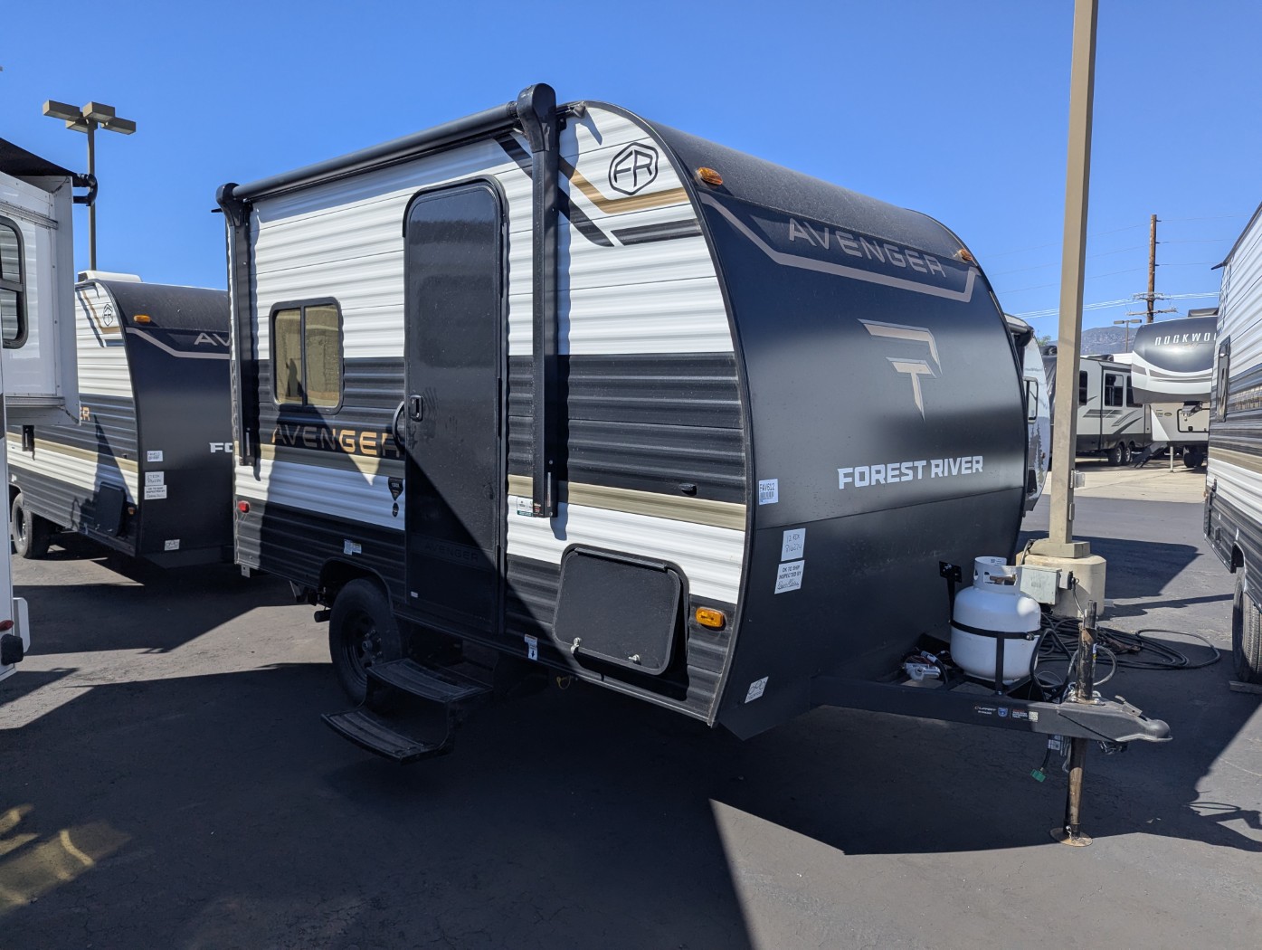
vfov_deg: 56.9
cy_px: 475
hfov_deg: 71.5
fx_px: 876
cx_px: 631
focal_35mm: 24
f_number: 1.85
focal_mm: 6.81
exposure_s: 1/3236
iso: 45
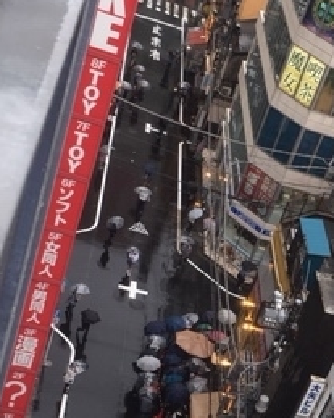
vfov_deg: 26.9
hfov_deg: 21.4
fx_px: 865
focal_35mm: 70
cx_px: 295
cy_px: 303
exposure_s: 1/120
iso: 25
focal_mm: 4.15
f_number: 2.2
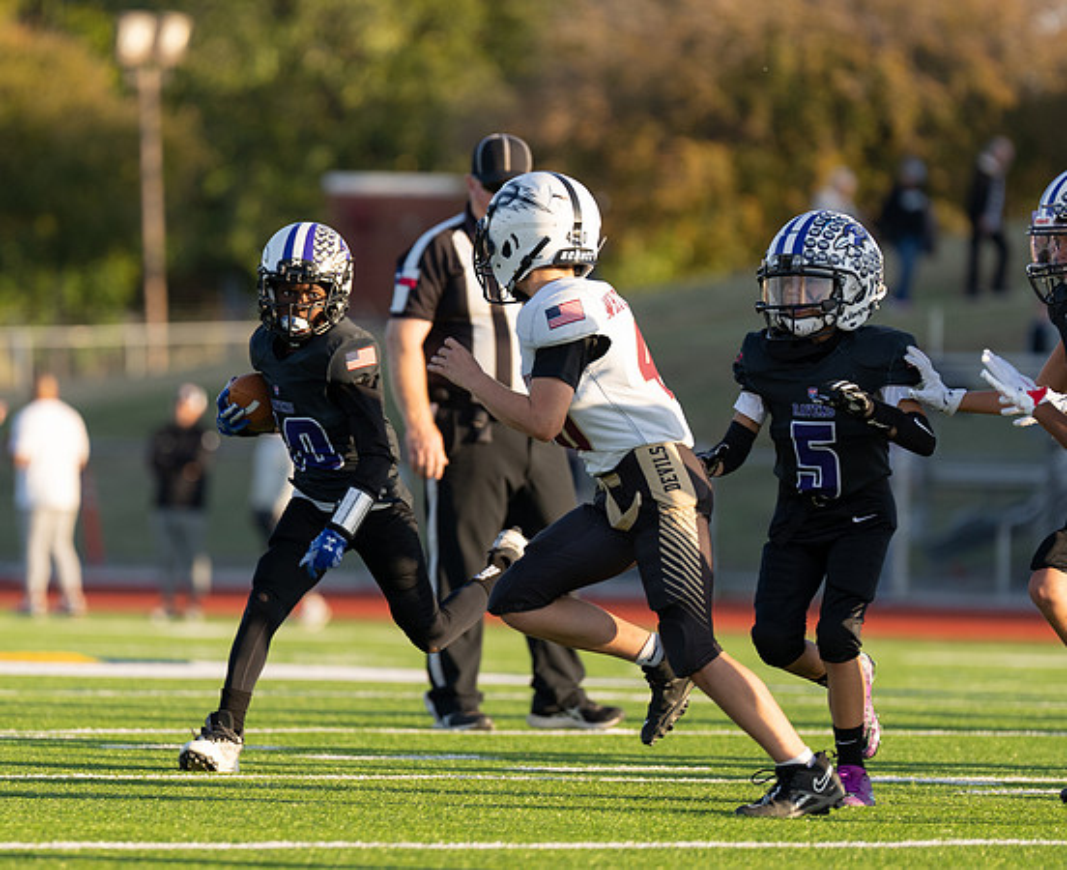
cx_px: 360
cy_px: 457
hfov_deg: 5.0
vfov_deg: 4.1
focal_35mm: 384
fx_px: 12216
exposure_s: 1/1250
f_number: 2.8
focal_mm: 200
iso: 250
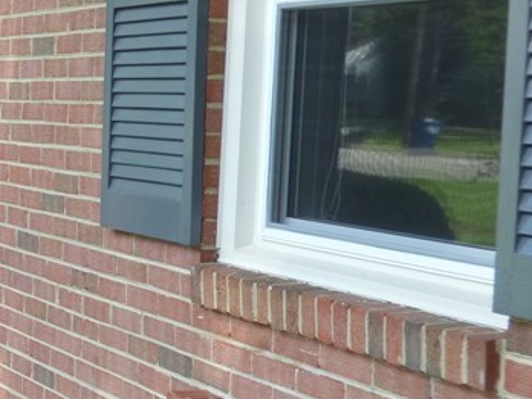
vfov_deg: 13.9
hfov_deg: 17.6
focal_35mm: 106
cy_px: 268
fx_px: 1629
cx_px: -118
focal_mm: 6.18
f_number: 3.4
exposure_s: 1/125
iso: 100
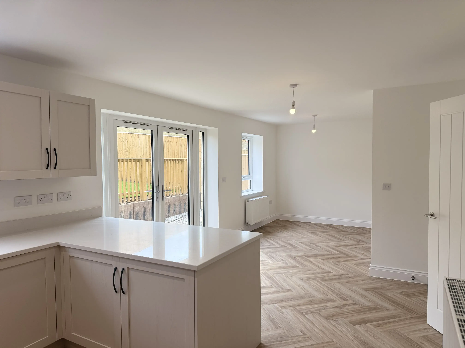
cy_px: 174
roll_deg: +0.6
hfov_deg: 71.6
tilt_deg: -2.0
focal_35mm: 24
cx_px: 232
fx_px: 322
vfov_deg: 56.8
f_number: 1.78
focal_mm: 6.76
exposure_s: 1/389
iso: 80
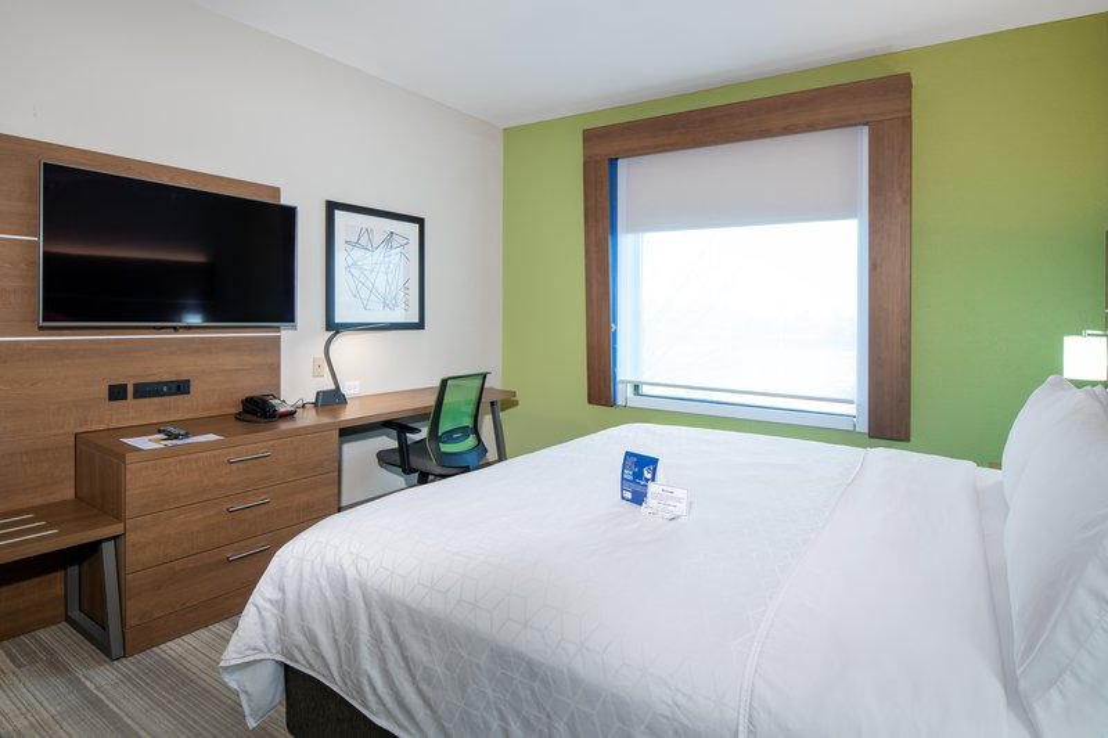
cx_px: 554
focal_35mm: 19
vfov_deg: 64.5
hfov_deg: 86.9
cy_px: 369
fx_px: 585
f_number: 11
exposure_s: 1/2.5
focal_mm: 19
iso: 200
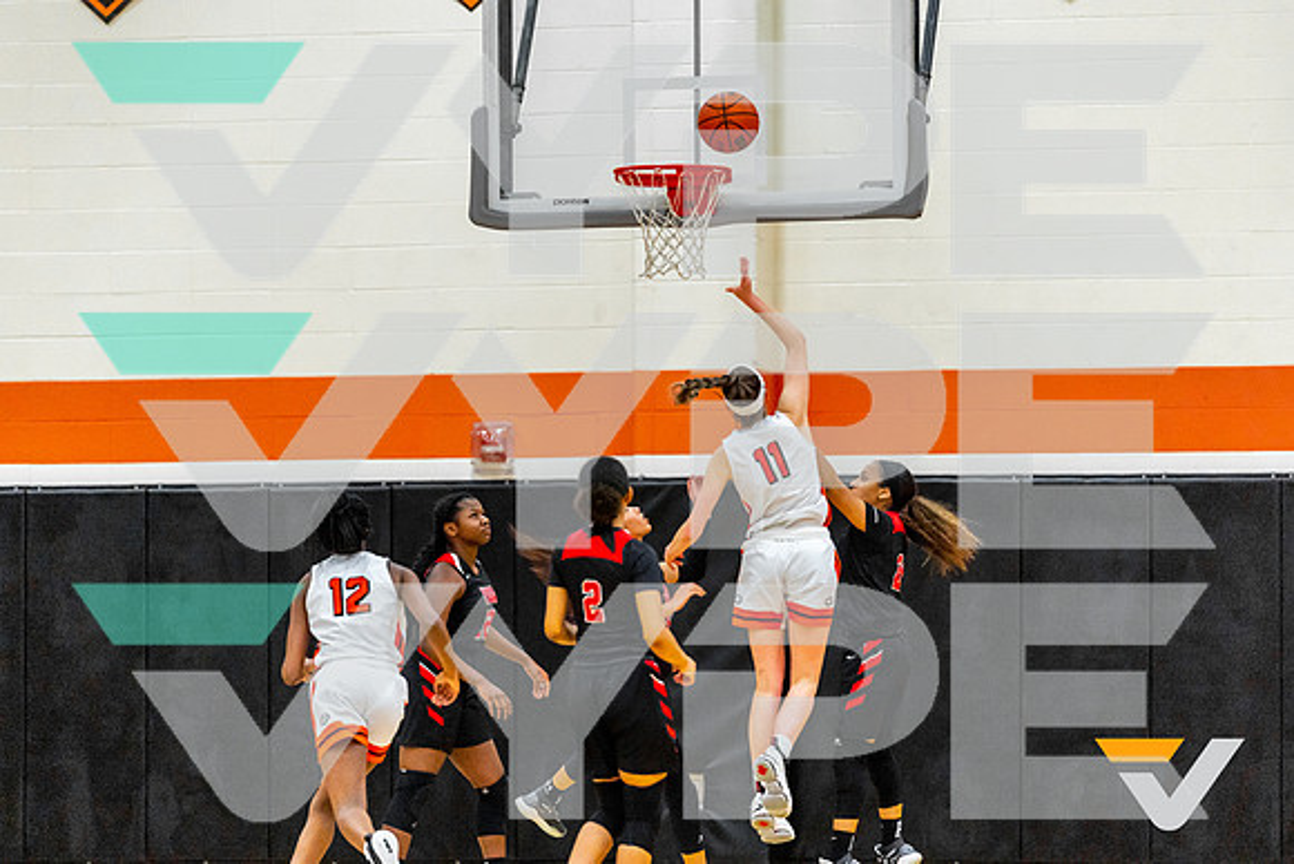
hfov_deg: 10.3
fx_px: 7190
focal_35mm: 200
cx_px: 647
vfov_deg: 6.9
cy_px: 432
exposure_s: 1/1250
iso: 2000
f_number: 2.8
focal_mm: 200
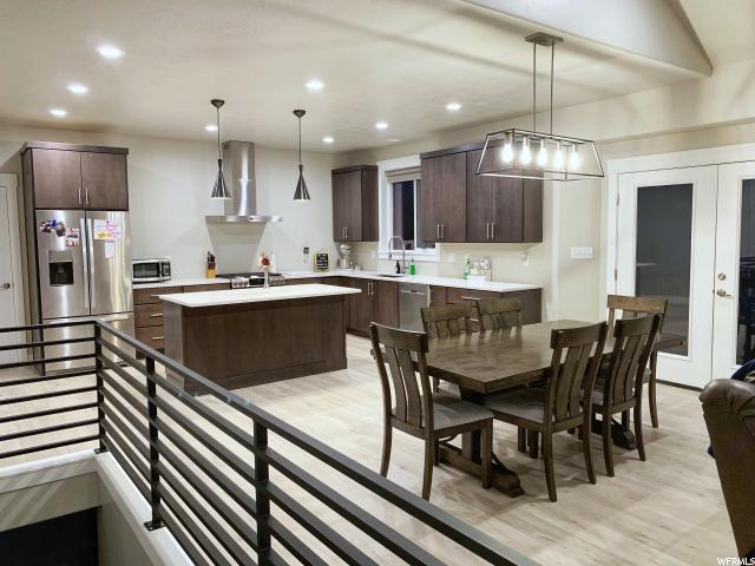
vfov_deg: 53.1
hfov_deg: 67.3
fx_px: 567
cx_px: 378
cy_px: 283
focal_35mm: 26
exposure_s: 1/60
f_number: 1.8
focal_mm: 4.25
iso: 250
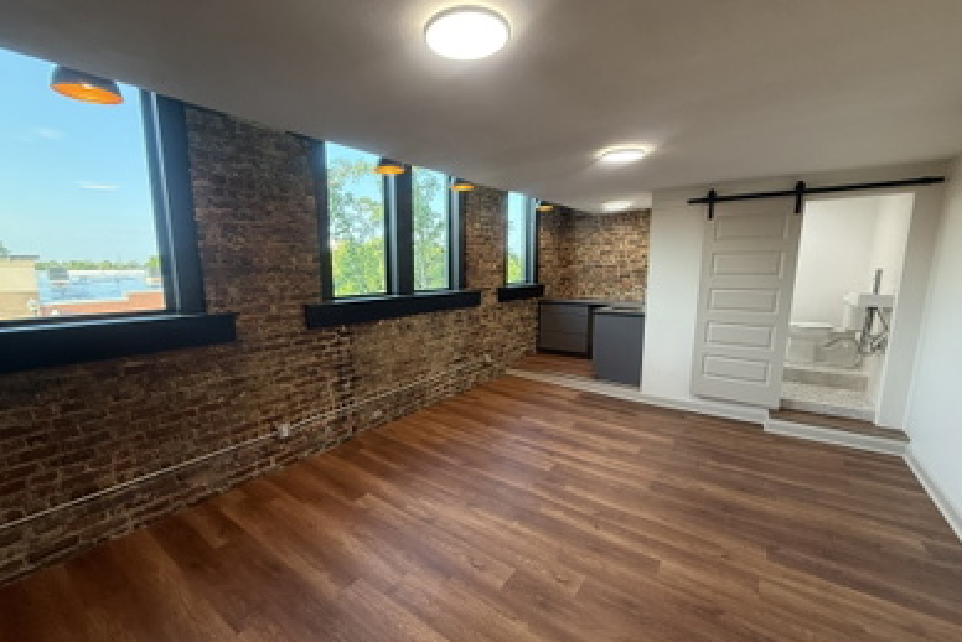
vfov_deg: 77.3
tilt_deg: -9.2
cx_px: 483
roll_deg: +0.4
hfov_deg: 100.4
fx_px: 401
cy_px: 332
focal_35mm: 15
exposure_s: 1/120
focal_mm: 2.22
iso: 200
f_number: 2.2
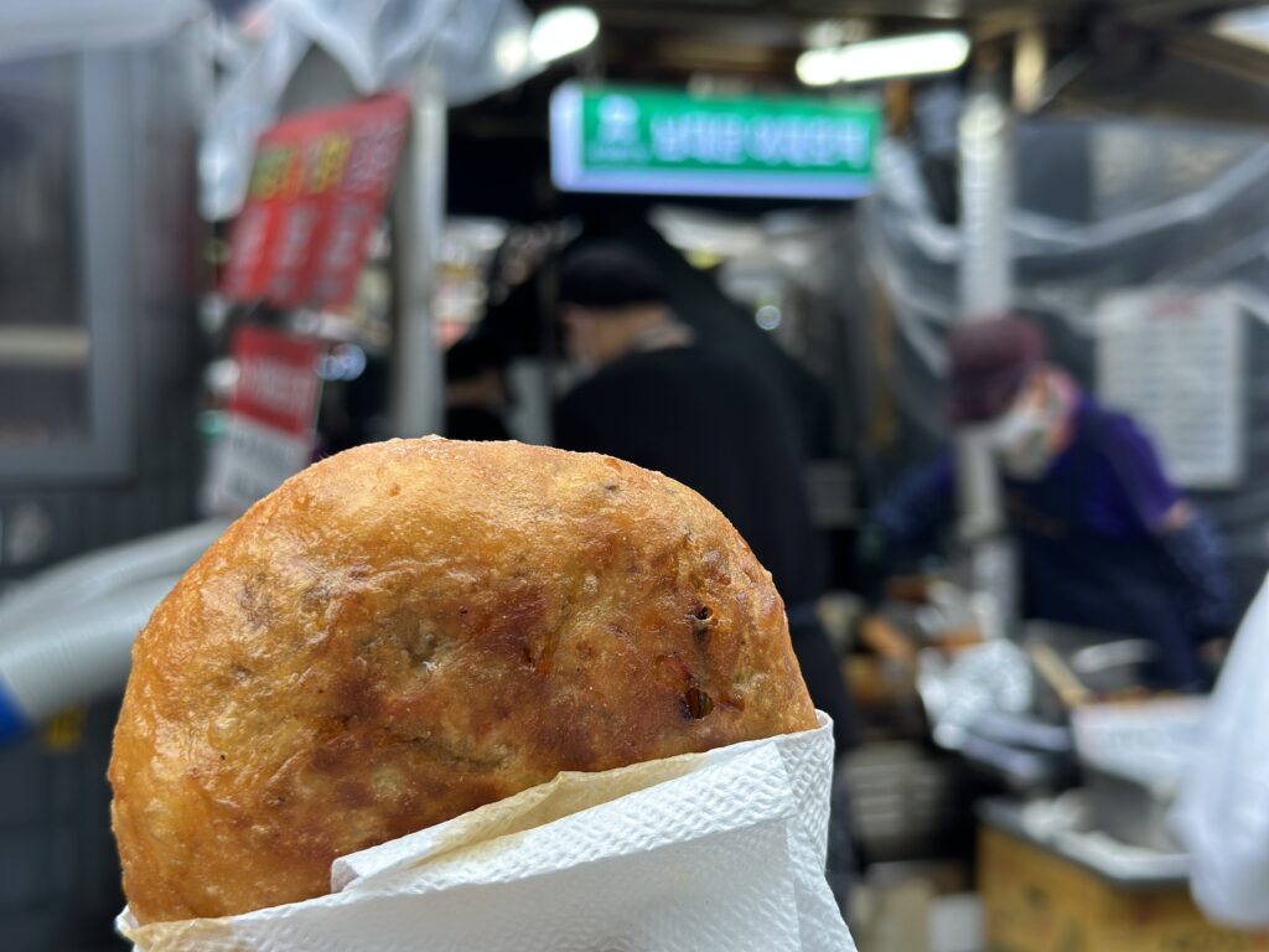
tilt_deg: -2.0
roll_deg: -0.1
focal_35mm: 48
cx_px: 634
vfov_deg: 30.3
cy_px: 476
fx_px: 1760
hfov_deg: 39.7
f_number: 1.78
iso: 64
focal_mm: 6.86
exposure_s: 1/139
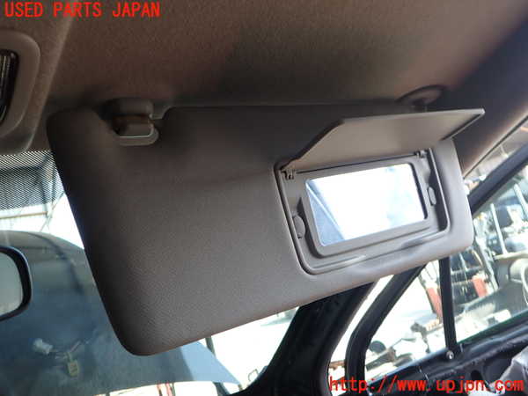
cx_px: 264
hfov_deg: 60.0
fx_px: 458
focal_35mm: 30
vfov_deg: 46.8
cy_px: 198
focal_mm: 5.4
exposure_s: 1/125
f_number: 2.3
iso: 100
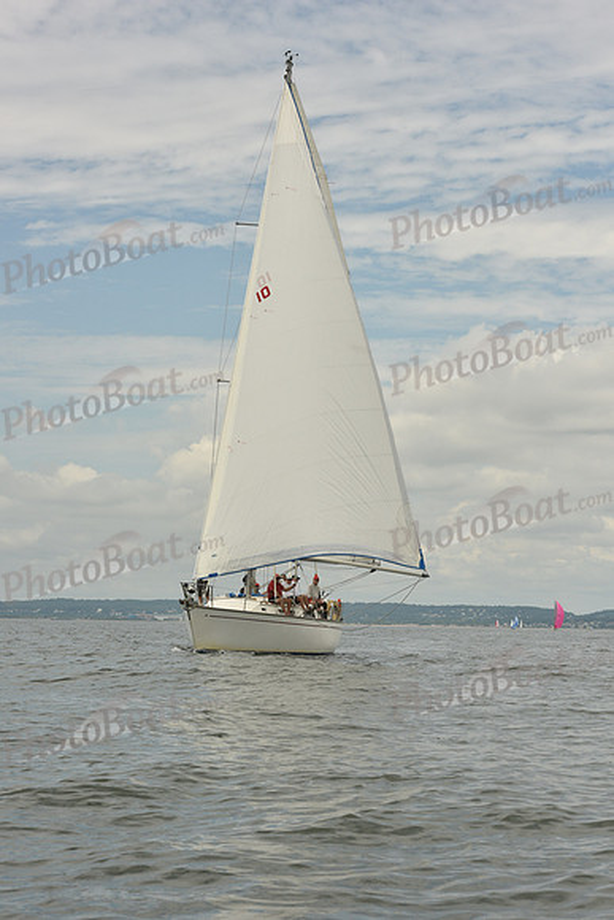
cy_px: 460
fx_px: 1994
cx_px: 307
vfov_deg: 26.0
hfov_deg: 17.5
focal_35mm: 78
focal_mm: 78
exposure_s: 1/1000
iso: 320
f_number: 11
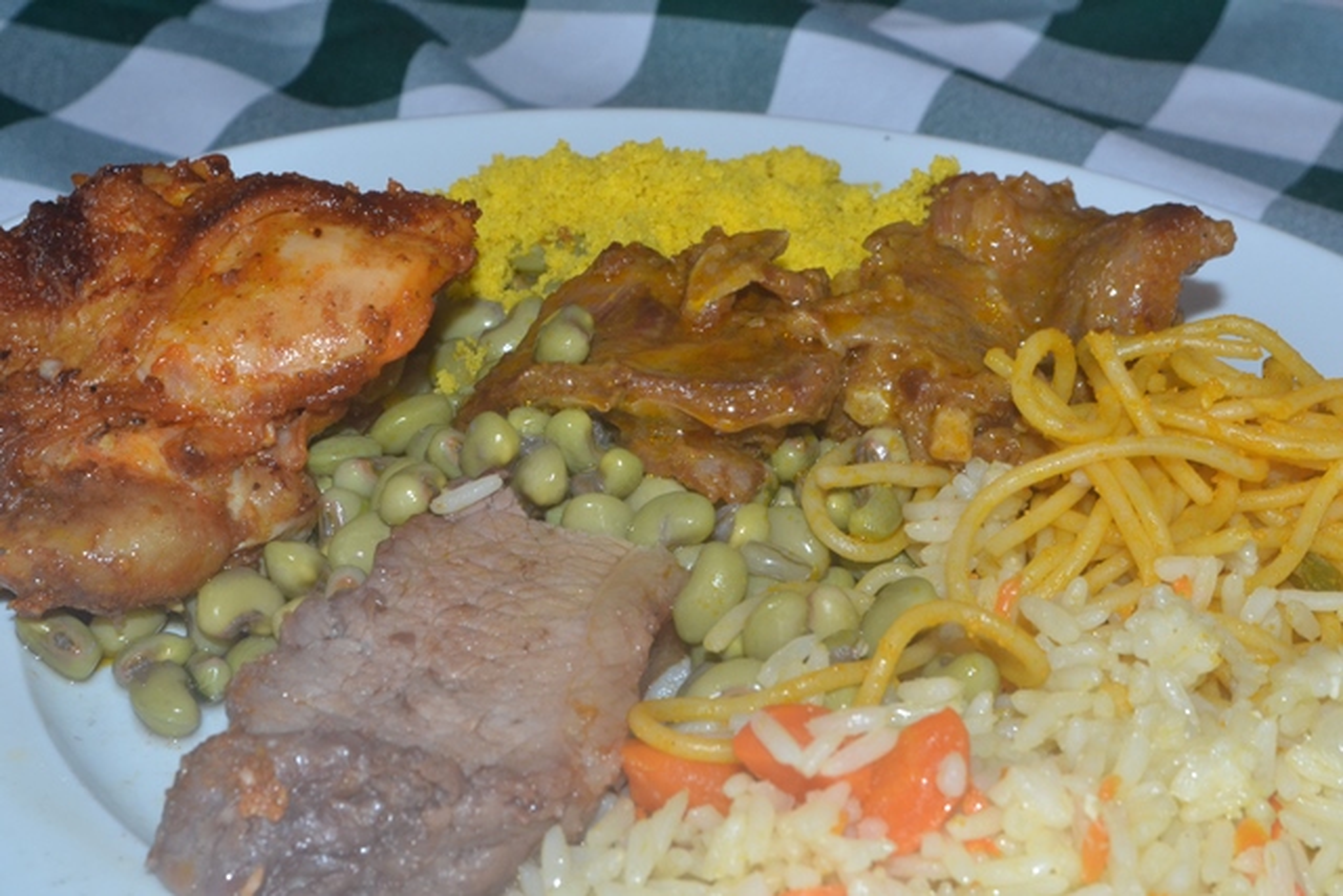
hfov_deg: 26.0
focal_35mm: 78
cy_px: 448
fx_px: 2910
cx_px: 672
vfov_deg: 17.5
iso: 1600
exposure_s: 1/60
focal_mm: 52
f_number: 16
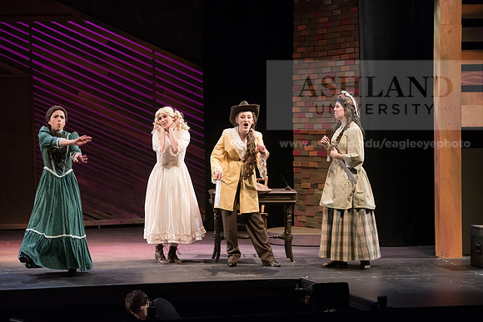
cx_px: 242
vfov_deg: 13.4
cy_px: 161
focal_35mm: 102
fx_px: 1369
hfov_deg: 20.0
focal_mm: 102
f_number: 4
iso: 5000
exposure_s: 1/320
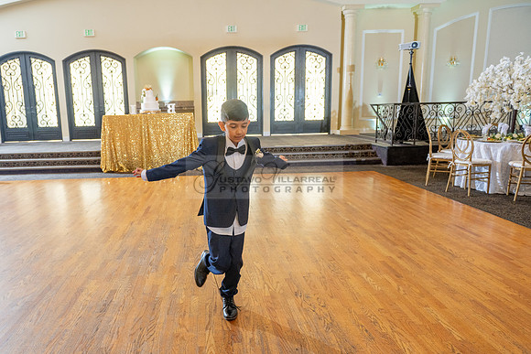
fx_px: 417
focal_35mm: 28
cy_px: 195
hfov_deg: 64.5
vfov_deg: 45.9
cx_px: 218
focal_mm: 24
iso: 800
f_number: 4
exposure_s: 1/125
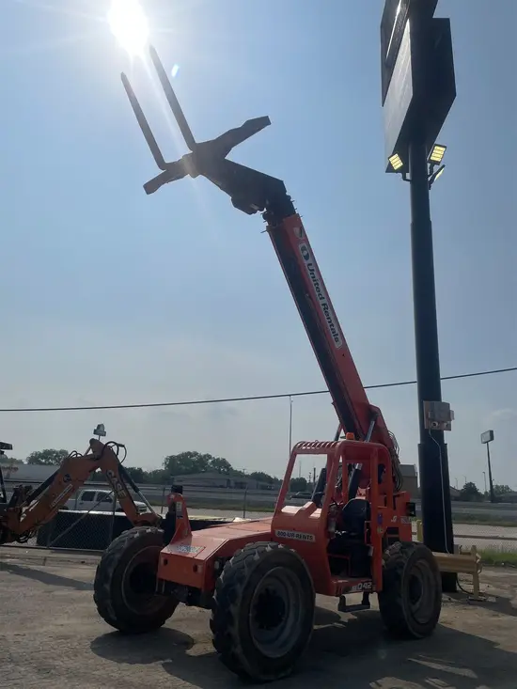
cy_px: 344
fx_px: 518
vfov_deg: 67.3
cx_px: 258
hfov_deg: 53.1
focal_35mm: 26
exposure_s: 1/25000
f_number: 1.6
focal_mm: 4.2
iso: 32
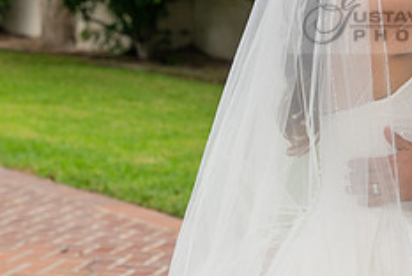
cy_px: 12
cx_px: 442
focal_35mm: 174
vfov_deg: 7.9
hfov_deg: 11.6
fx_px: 1994
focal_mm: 70
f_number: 5.6
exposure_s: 1/200
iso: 200
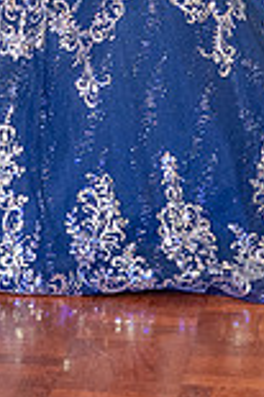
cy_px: -143
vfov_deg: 9.6
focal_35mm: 209
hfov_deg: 6.6
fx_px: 2304
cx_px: 56
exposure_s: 1/200
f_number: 2.8
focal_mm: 24
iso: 1000
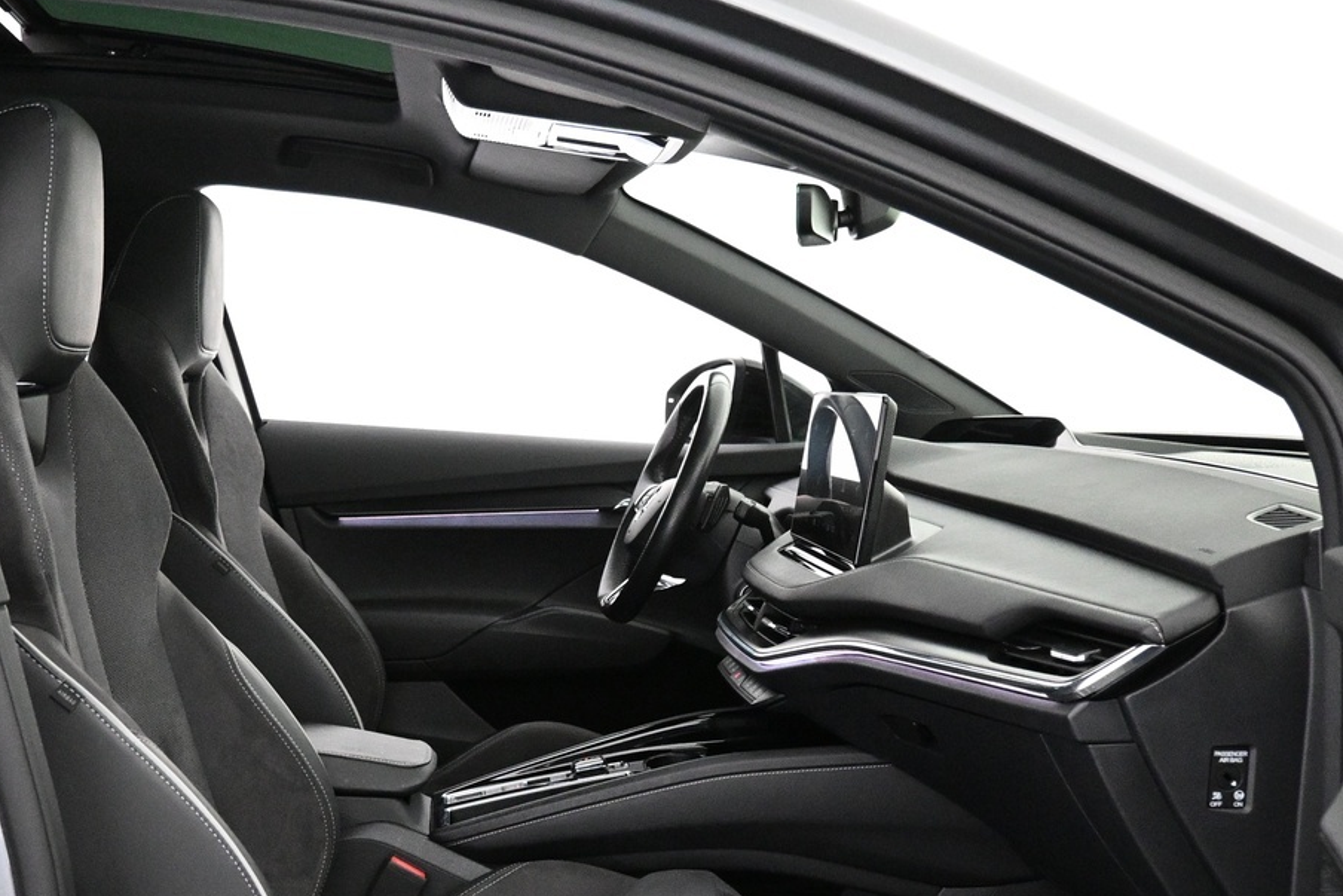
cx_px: 568
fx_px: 1604
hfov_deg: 45.3
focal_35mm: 43
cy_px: 636
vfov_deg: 30.8
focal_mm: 16
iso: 4000
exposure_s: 1/60
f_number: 3.5
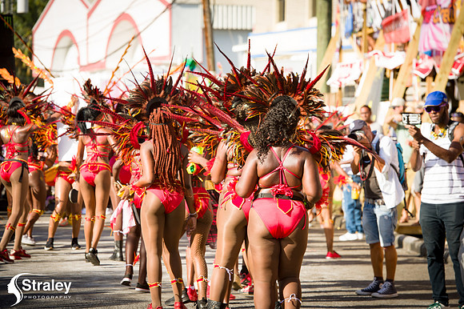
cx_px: 232
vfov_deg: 8.3
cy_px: 154
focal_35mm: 165
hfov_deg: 12.5
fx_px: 2125
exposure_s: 1/200
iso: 100
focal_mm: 165
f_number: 7.1
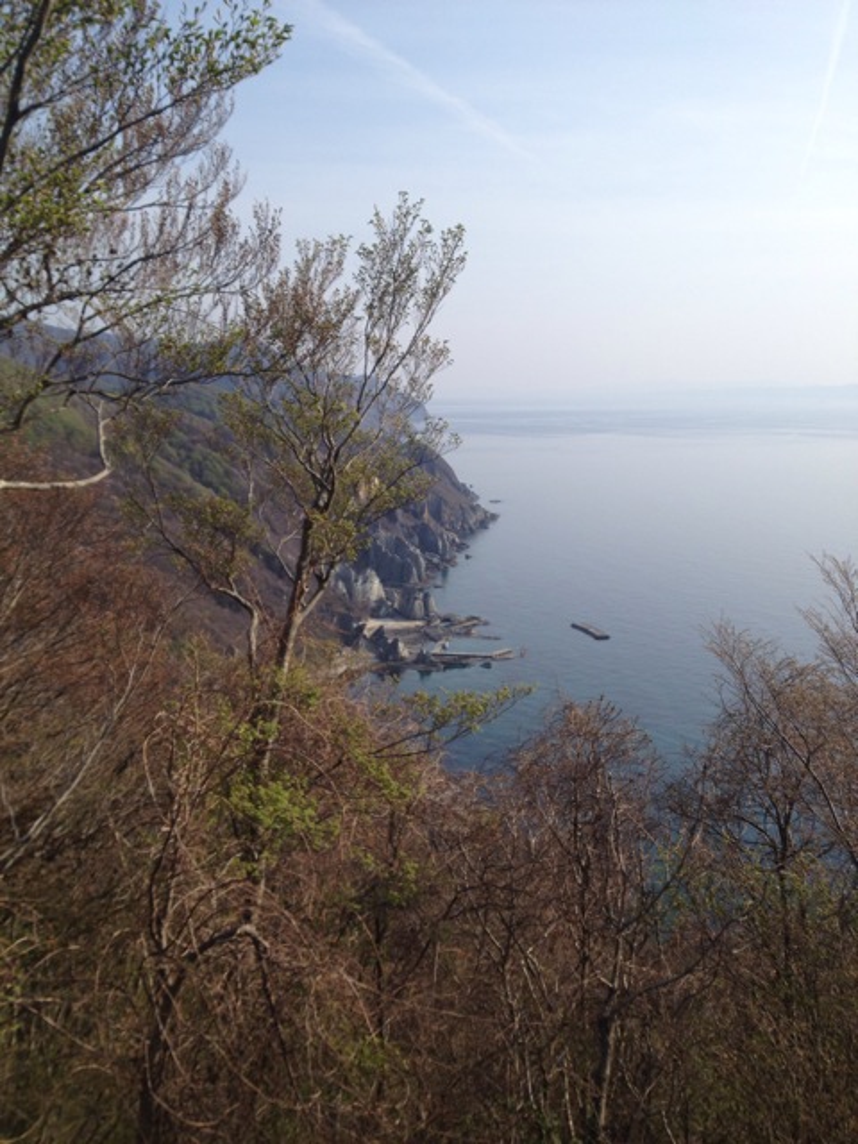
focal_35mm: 35
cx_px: 429
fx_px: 1157
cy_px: 572
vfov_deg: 52.6
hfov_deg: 40.7
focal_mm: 4.28
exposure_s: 1/1534
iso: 64
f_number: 2.4
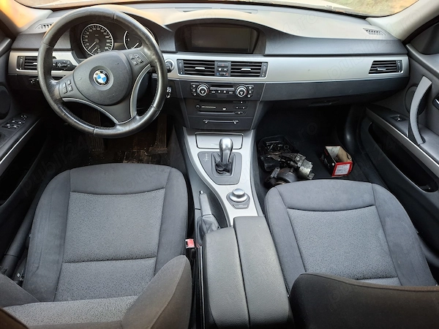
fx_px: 292
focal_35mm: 23
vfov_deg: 58.9
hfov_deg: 73.9
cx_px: 220
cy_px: 164
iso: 400
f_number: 1.8
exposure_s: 1/33
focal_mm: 5.54
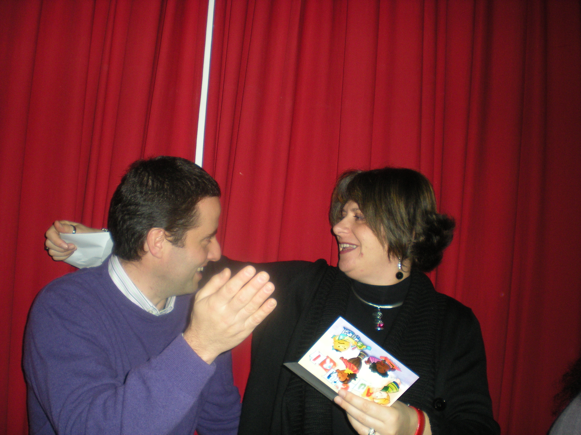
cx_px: 290
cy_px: 218
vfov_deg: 37.7
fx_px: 638
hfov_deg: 49.0
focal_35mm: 38
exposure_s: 1/60
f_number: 3.1
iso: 180
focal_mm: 6.3
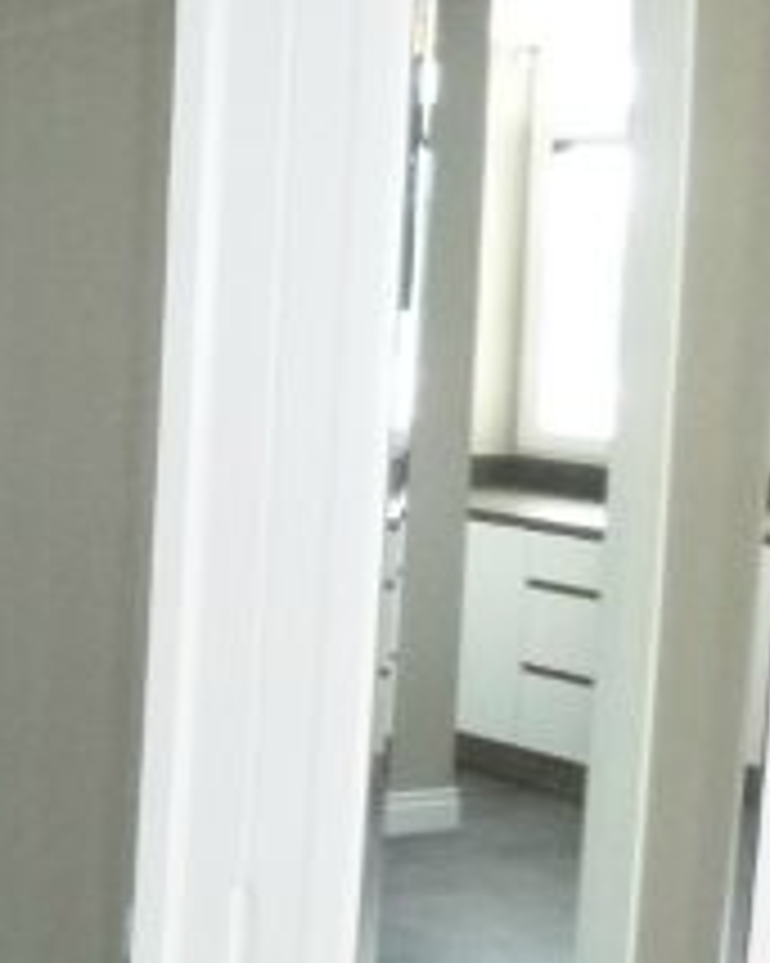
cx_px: -311
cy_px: 536
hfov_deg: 19.0
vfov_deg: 26.1
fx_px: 2081
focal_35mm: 73
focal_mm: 4.5
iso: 800
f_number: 3.1
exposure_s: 1/125
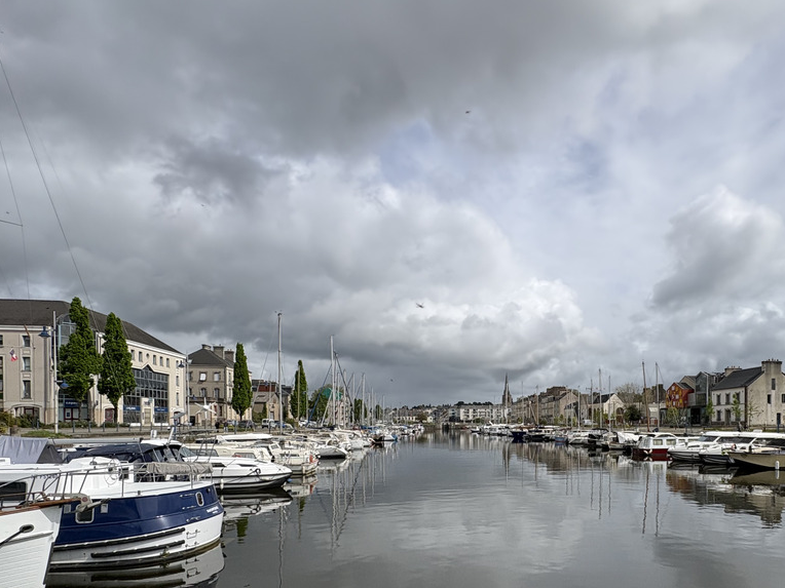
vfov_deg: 58.5
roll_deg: +0.7
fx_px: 499
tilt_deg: +0.9
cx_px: 507
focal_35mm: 22
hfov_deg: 74.6
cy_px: 427
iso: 50
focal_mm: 2.22
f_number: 2.2
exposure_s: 1/4132
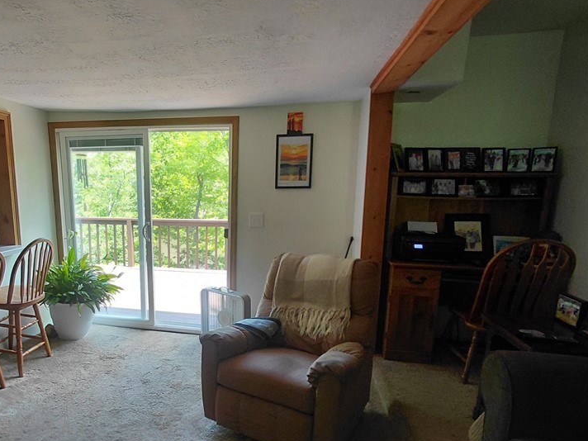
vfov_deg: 58.4
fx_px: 391
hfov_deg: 72.2
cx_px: 207
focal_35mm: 23
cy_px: 265
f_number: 2.2
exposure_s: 1/60
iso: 64
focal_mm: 1.64
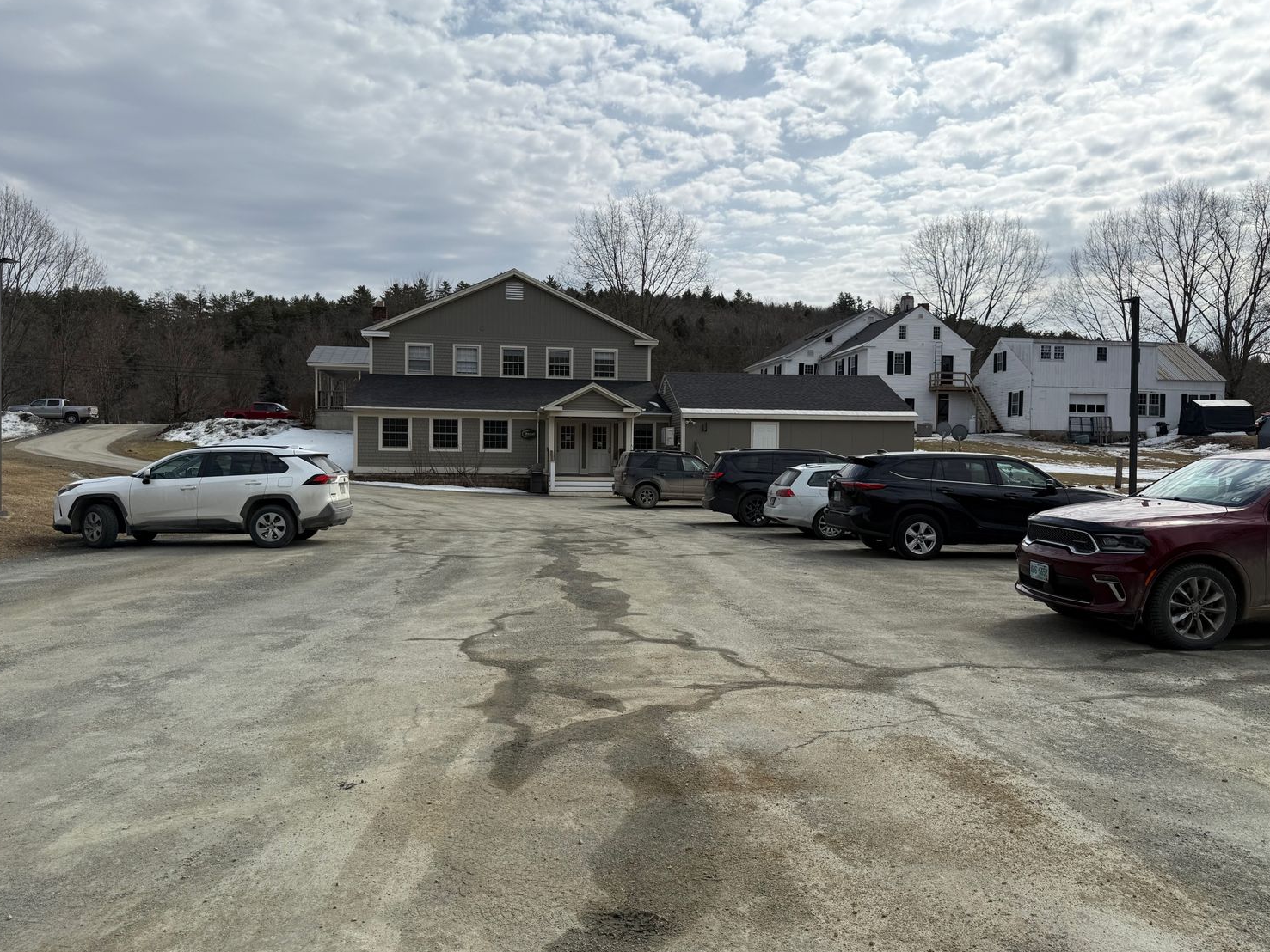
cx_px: 623
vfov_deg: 53.1
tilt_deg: -0.6
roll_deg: -0.1
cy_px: 477
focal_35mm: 26
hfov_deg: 67.3
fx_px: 954
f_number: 1.78
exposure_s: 1/10309
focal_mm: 6.76
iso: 80
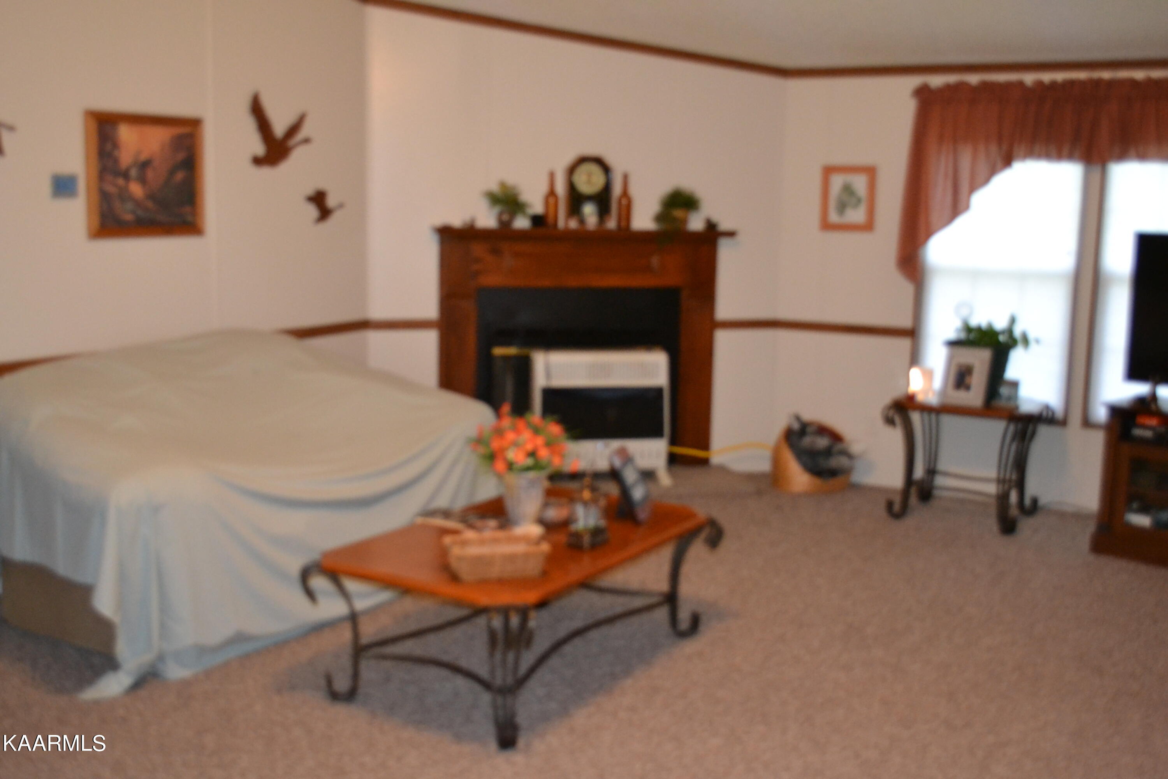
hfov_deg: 53.1
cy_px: 390
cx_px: 584
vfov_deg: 36.9
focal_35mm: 36
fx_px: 1168
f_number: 4
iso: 2200
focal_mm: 24
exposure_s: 1/60
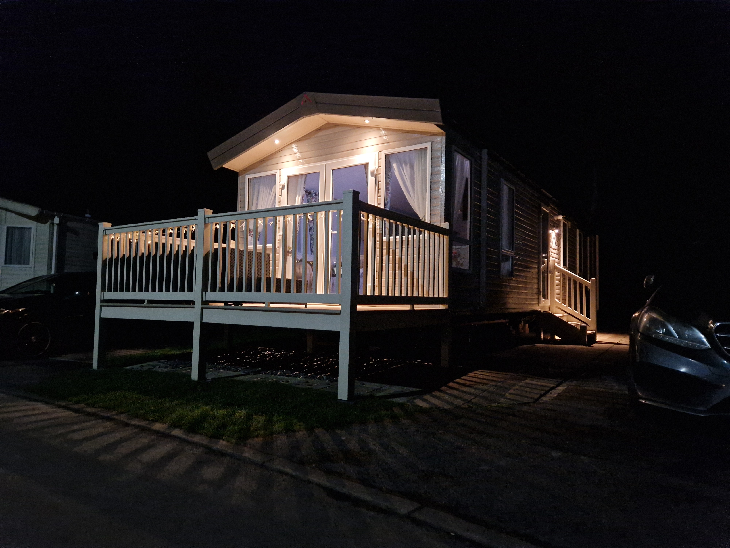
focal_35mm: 23
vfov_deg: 58.9
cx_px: 365
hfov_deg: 73.9
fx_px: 485
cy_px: 274
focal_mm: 5.4
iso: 1250
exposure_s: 1/25
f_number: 1.8
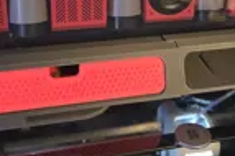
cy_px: -18
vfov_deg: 19.4
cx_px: 143
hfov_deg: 30.0
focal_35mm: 67
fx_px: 437
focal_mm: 5.4
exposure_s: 1/60
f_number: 1.8
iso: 640
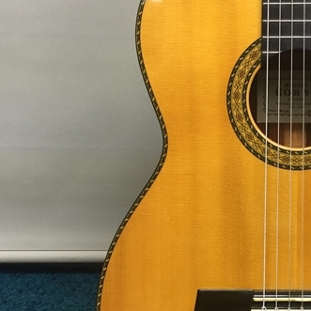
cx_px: 261
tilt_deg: -20.1
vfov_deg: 27.7
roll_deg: -1.3
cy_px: 157
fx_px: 630
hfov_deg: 27.0
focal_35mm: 62
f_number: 2.2
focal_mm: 4.15
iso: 125
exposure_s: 1/30
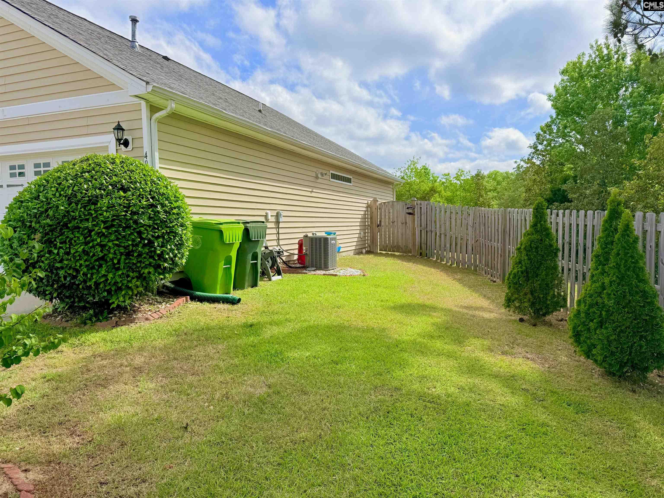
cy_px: 249
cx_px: 332
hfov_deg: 71.6
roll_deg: +0.5
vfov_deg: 56.8
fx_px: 460
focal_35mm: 24
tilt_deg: -1.7
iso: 80
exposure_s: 1/8130
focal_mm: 6.76
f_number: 1.78
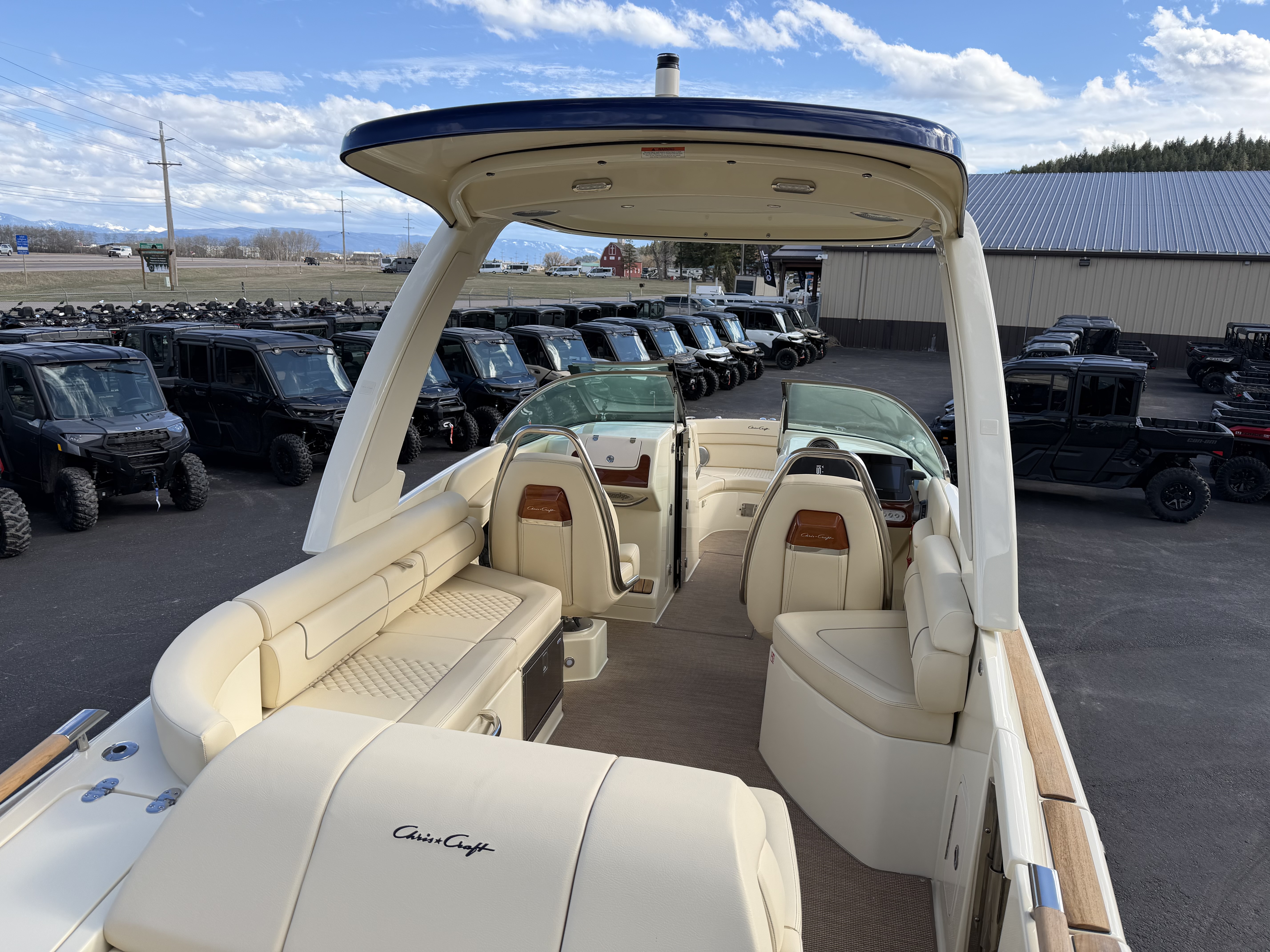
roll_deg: -1.9
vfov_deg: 56.8
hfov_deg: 71.6
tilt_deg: -14.1
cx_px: 635
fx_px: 881
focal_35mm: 24
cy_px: 476
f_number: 1.78
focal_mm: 6.76
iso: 80
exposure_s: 1/2611
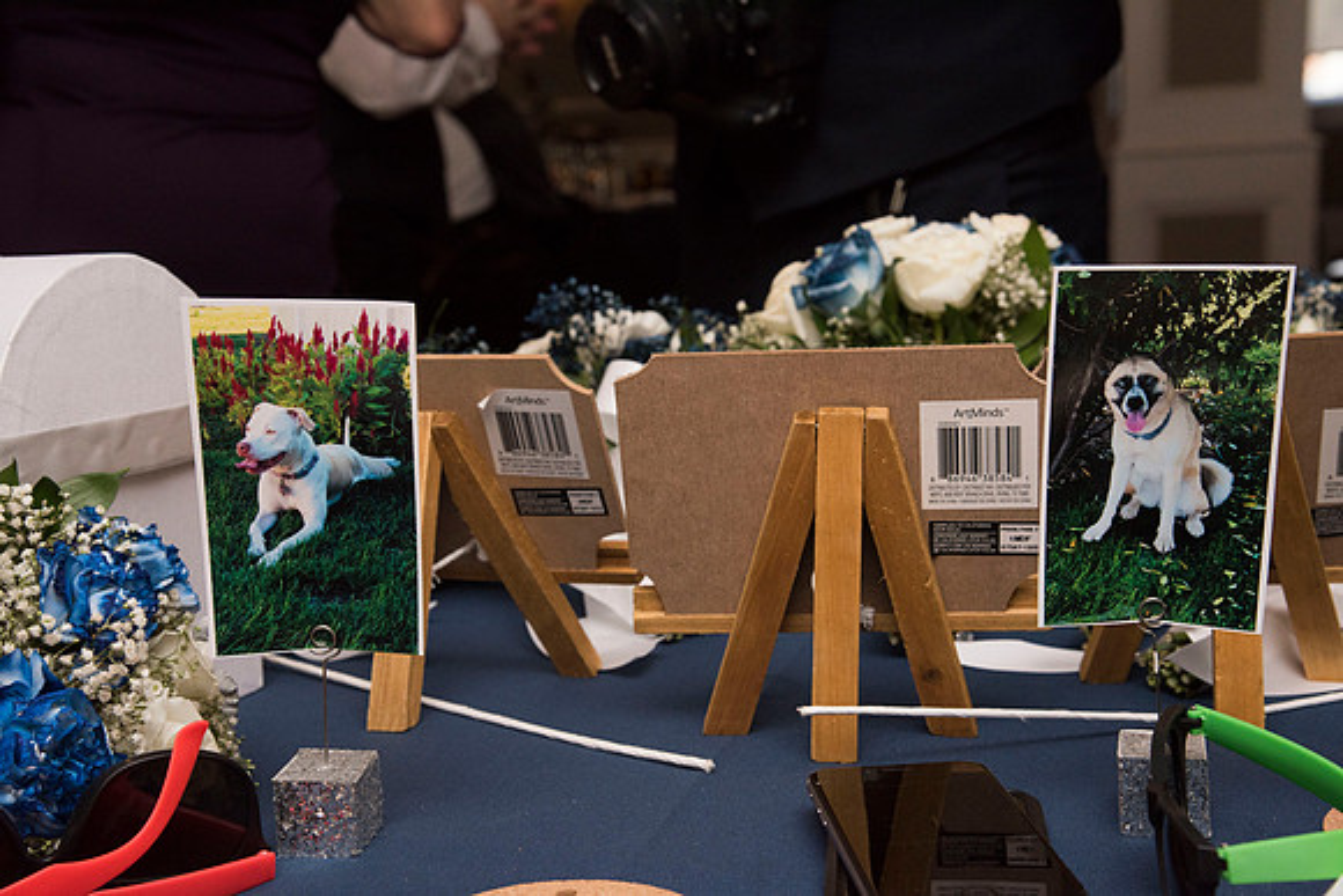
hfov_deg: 34.5
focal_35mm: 58
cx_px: 672
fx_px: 2164
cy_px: 448
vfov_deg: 23.4
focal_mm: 58
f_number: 9
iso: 1000
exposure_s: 1/160
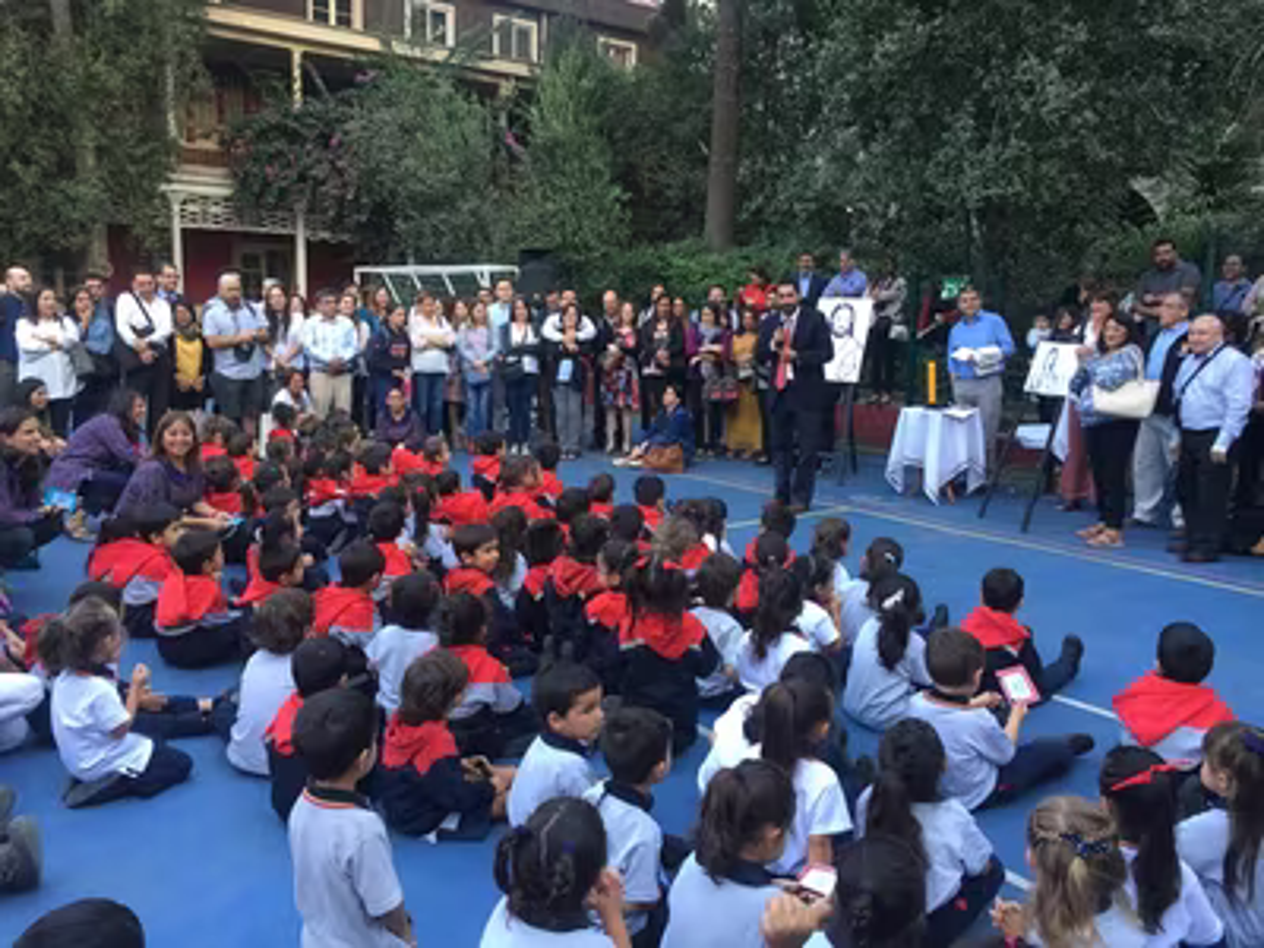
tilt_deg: -9.0
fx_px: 1059
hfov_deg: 61.7
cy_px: 474
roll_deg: -1.0
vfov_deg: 48.2
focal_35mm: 29
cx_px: 632
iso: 32
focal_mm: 4.15
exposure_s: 1/33
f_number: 2.2
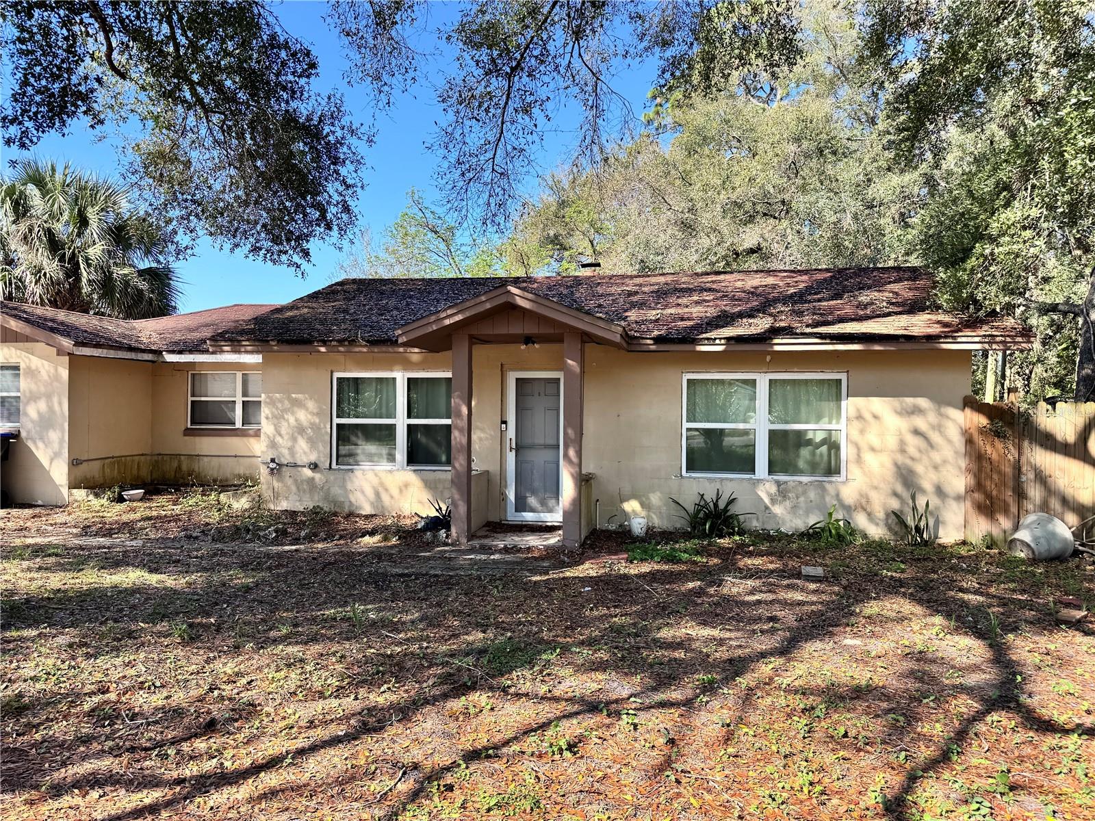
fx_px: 759
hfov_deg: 71.6
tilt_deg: -0.3
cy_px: 410
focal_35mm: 24
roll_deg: -0.5
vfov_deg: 56.8
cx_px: 548
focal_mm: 6.76
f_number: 1.78
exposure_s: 1/1059
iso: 80
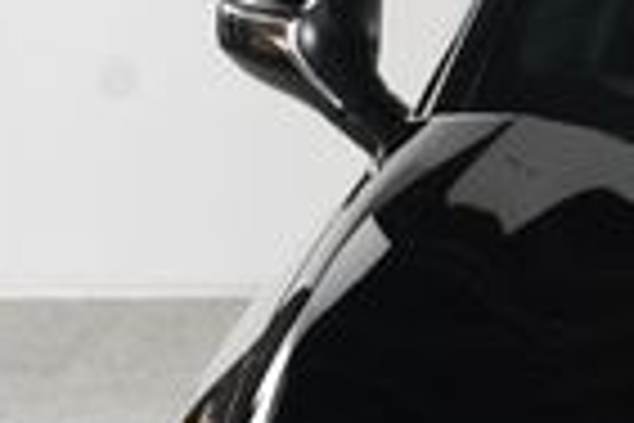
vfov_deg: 6.3
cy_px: 508
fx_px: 3839
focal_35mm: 218
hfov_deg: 9.1
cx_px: 1102
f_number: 9
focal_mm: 32
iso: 100
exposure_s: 1/160
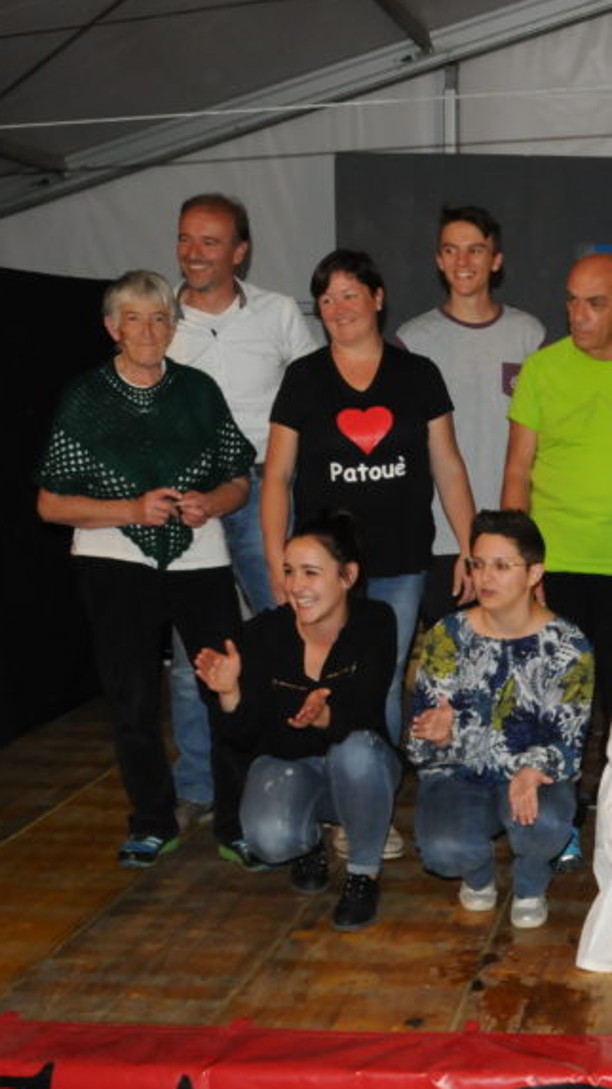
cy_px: 639
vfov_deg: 35.4
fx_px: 1702
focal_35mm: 59
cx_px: 673
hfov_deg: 19.5
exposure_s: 1/125
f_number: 11
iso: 1250
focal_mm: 21
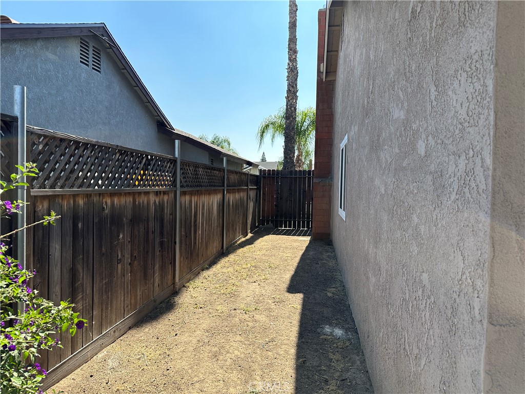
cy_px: 197
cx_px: 262
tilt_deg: -2.9
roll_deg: -1.6
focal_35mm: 24
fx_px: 364
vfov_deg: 56.8
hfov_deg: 71.6
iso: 80
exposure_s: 1/2469
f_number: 1.78
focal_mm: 6.86
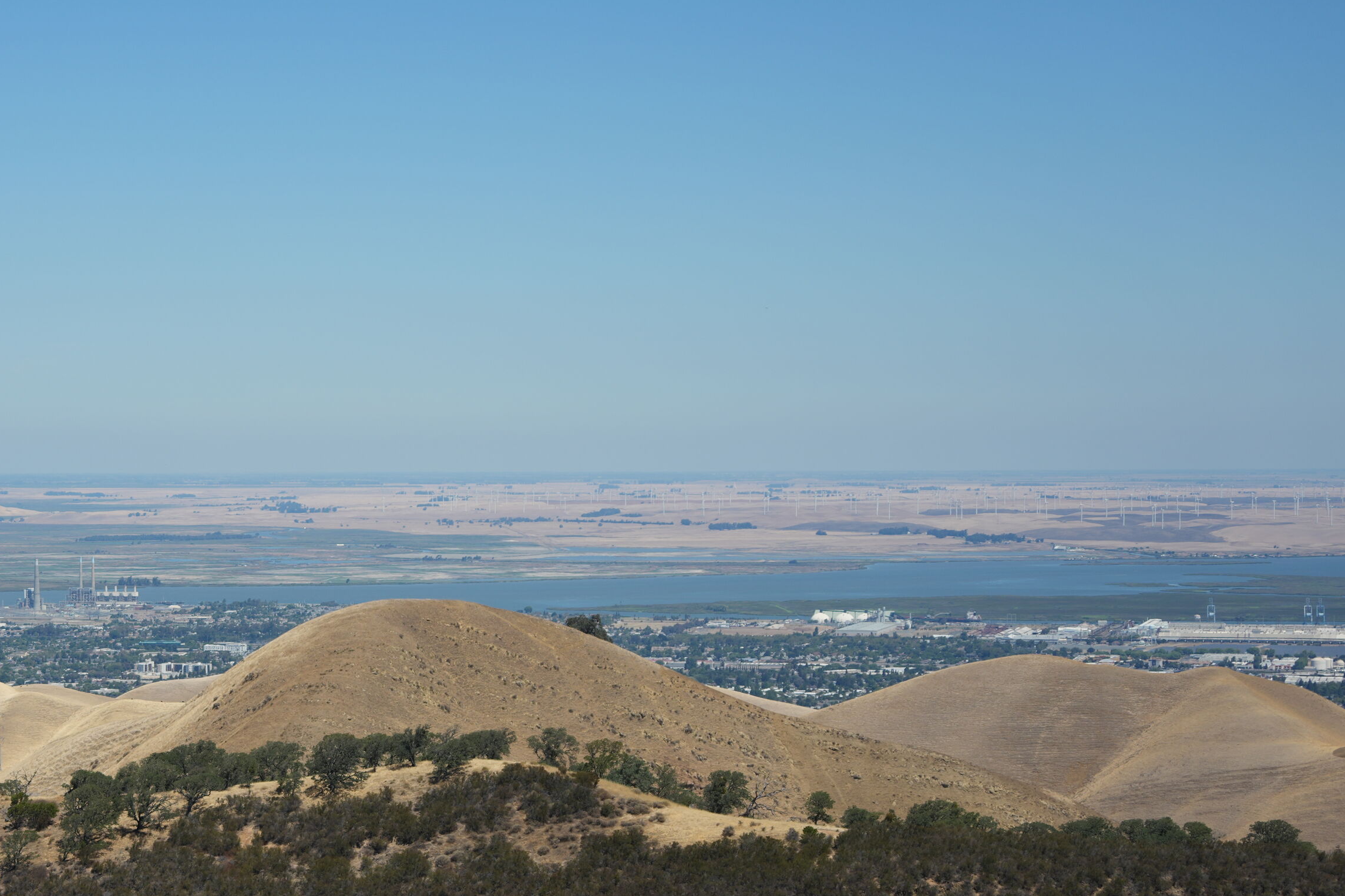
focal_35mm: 100
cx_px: 203
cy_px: 656
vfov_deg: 13.6
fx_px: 3735
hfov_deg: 20.1
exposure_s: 1/1250
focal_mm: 53
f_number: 4.5
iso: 125
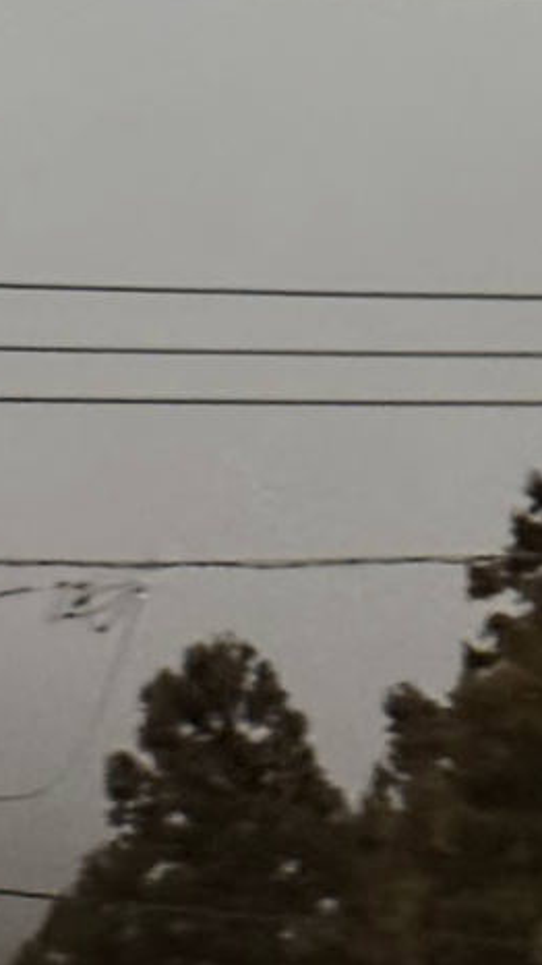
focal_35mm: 230
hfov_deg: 5.3
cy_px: 1911
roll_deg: +0.9
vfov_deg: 8.9
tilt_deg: -3.6
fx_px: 5879
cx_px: 236
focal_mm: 6.76
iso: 800
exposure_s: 1/20
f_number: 1.78
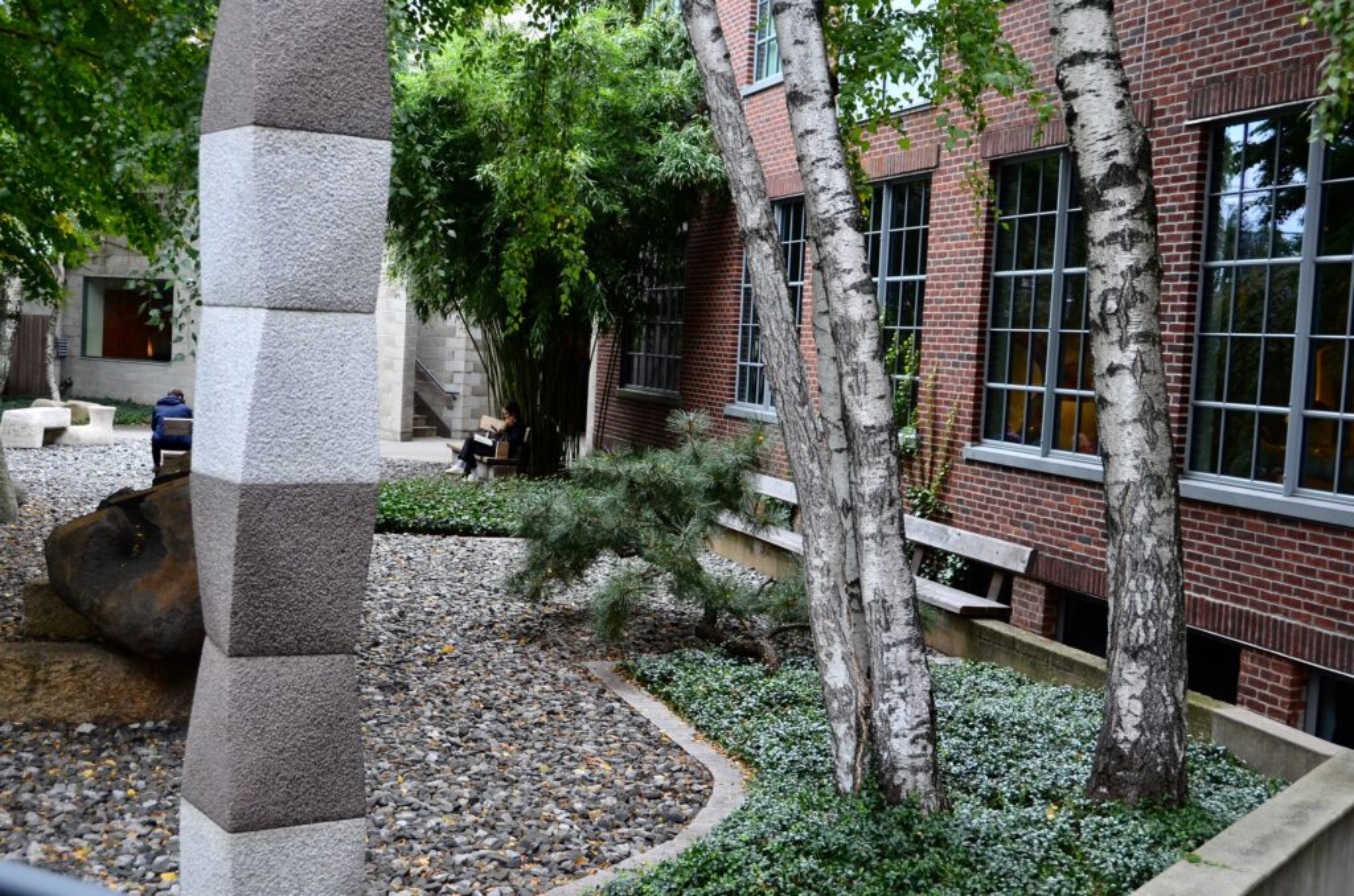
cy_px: 448
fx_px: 1576
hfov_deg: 46.5
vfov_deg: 31.7
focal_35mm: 42
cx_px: 677
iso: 400
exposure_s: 1/60
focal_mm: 28
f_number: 5
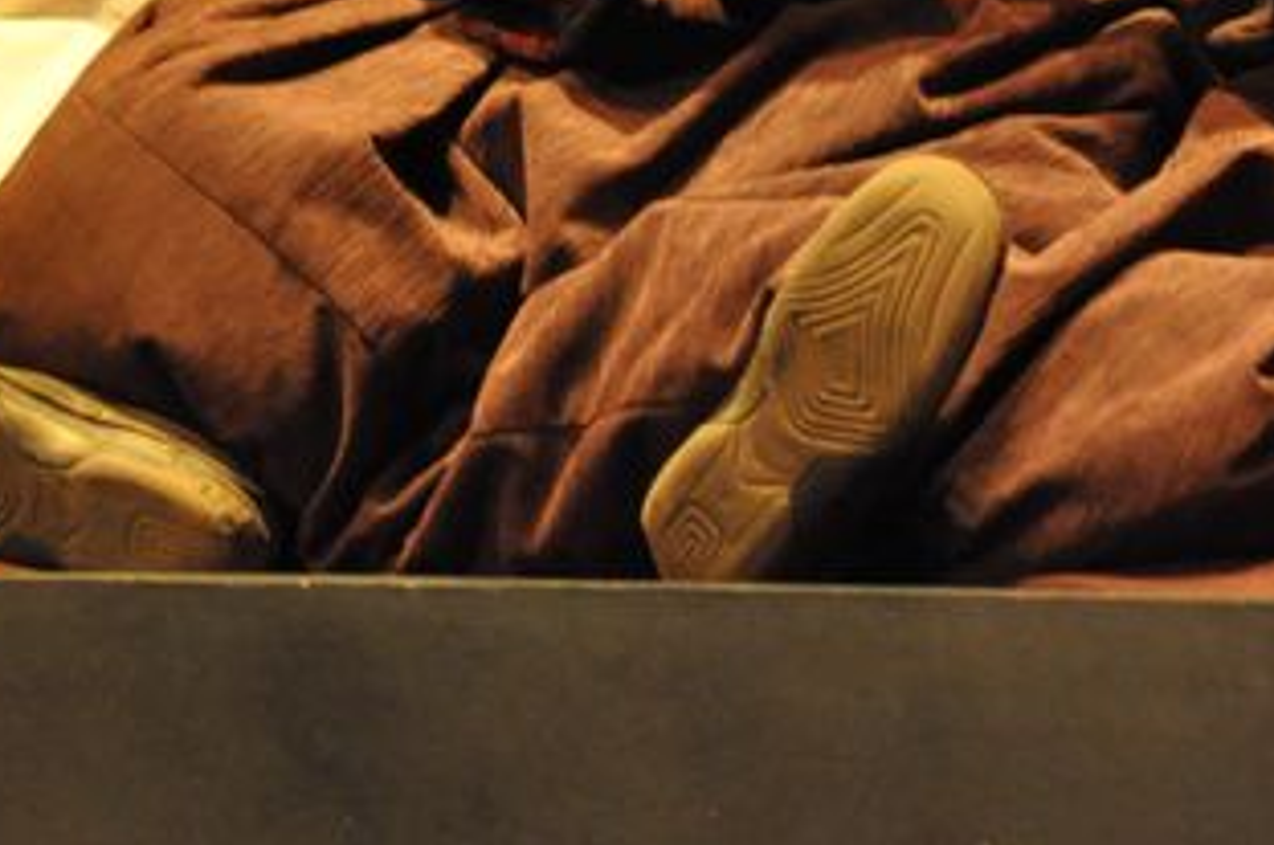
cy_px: -222
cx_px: 331
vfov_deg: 3.4
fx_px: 14249
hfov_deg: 5.1
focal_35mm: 403
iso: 3200
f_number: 5.6
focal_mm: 105
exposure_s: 1/90
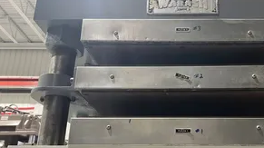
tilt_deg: +17.8
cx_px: 180
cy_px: 109
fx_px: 273
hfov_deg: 50.6
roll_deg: -1.3
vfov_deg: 29.9
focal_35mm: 39
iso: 250
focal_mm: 5.7
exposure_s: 1/60
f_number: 1.5
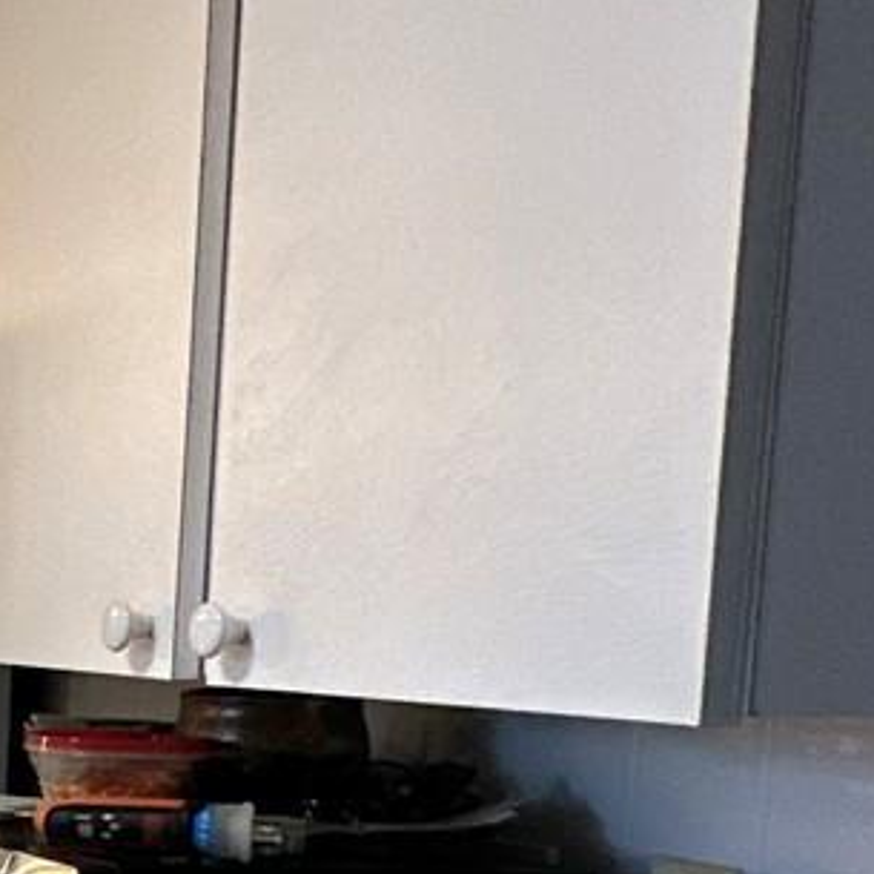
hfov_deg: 16.0
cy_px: 777
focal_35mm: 65
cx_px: -1109
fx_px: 1857
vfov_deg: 25.7
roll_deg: -2.0
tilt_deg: -8.6
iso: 250
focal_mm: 2.22
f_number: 2.2
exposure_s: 1/60
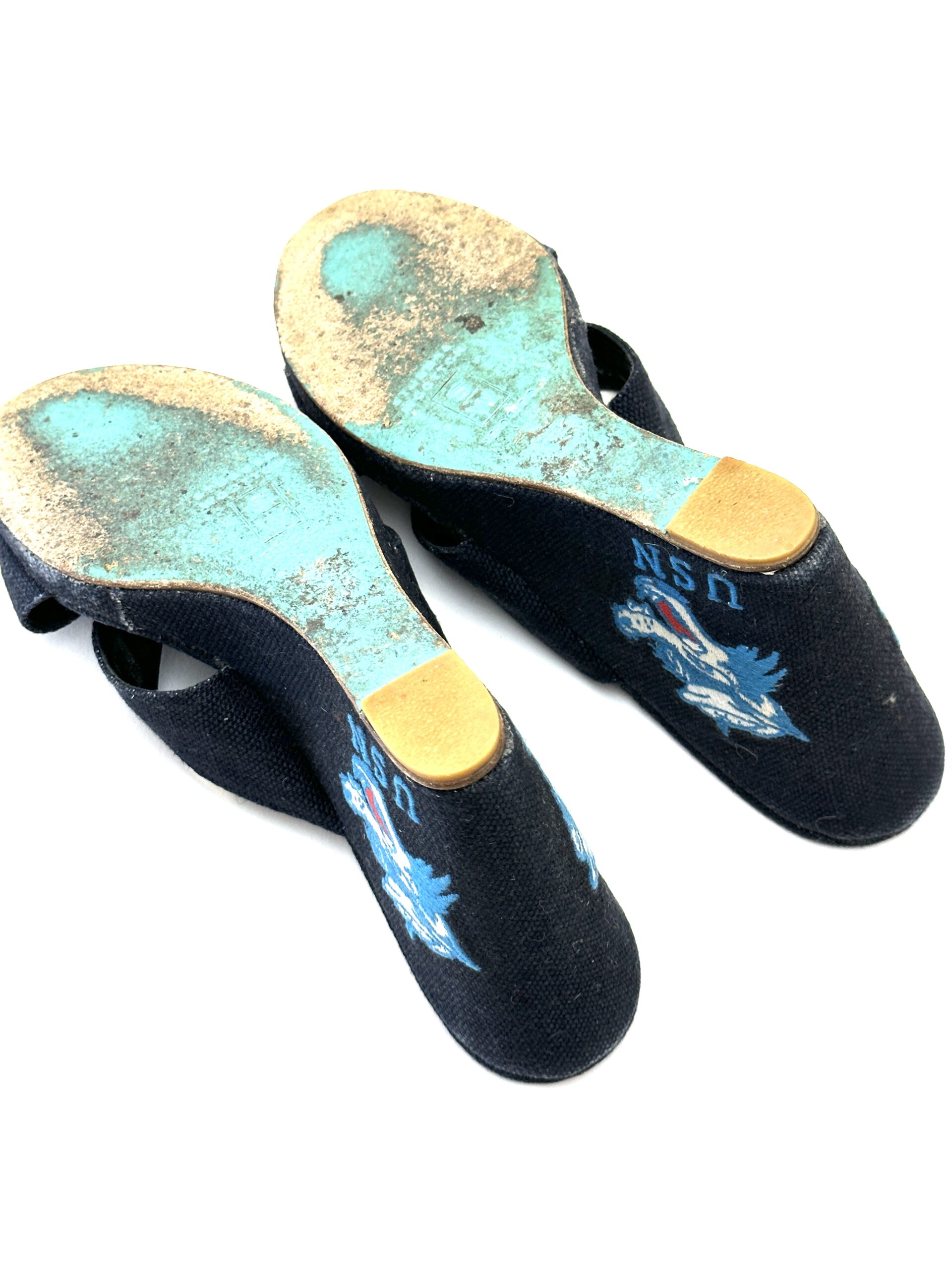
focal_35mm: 48
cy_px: 634
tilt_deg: -67.8
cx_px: 476
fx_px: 1760
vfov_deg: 39.7
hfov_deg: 30.3
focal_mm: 6.86
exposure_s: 1/60
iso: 100
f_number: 1.78
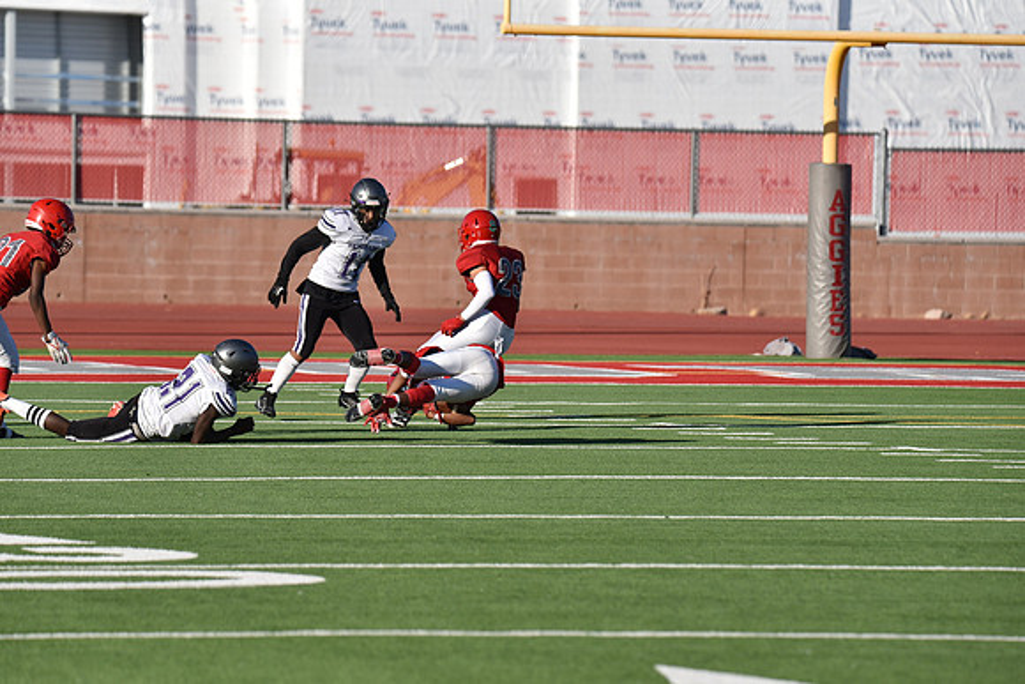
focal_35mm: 260
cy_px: 342
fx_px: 7404
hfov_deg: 7.9
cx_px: 512
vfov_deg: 5.3
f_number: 5.6
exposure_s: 1/4000
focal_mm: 260
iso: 560
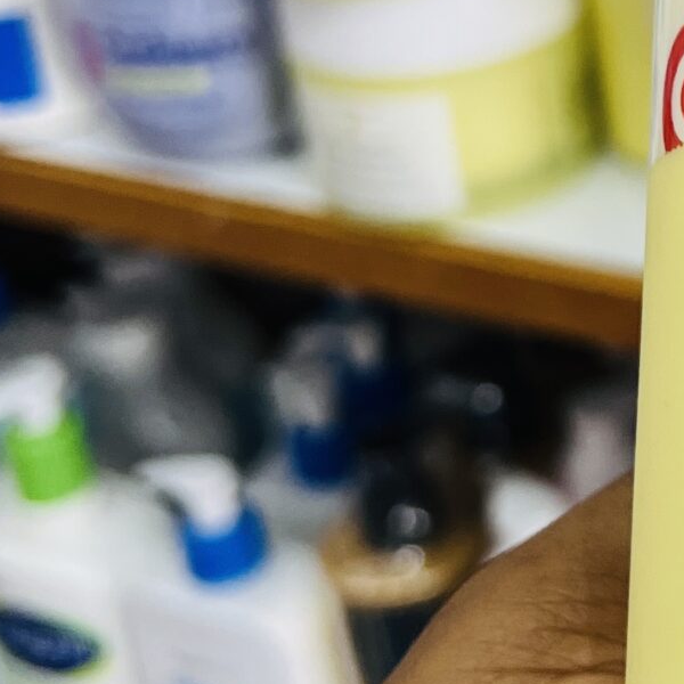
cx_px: 967
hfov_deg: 16.5
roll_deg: +4.9
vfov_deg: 17.4
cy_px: 24
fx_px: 2191
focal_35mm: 98
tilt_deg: -24.8
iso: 80
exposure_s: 1/121
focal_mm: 5.7
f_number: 1.5
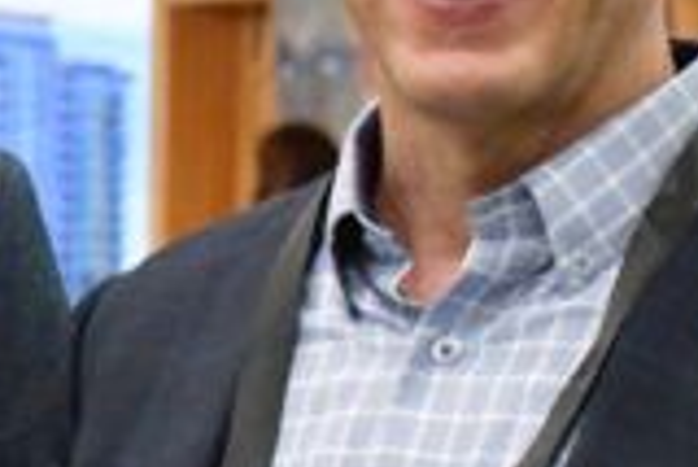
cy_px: 155
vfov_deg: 4.1
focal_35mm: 333
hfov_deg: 6.0
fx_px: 6462
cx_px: -702
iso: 2500
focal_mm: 35
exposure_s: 1/125
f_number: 4.2
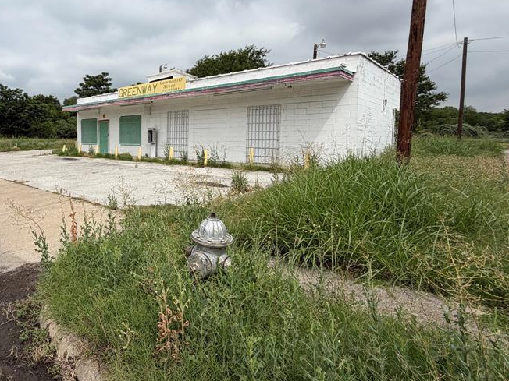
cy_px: 155
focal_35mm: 22
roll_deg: -0.3
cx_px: 144
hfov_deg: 72.5
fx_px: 323
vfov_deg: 60.6
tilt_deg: -2.6
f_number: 2.2
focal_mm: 2.22
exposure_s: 1/1613
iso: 25
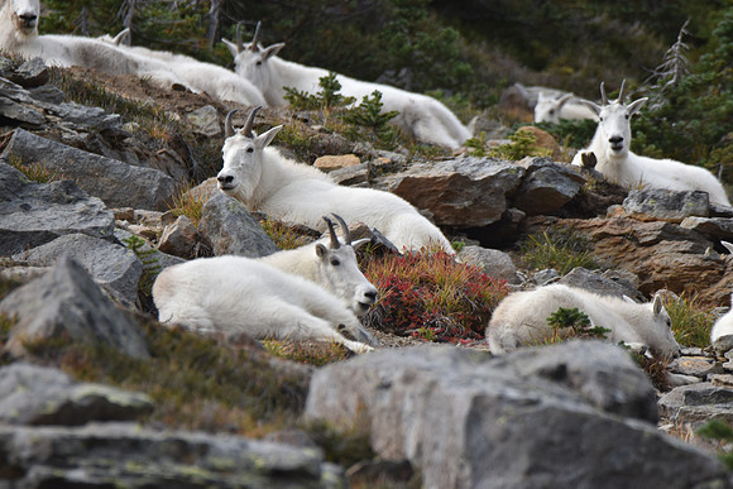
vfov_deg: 1.5
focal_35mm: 900
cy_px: 244
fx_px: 18328
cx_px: 366
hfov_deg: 2.3
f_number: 6.3
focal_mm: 600
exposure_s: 1/640
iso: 200
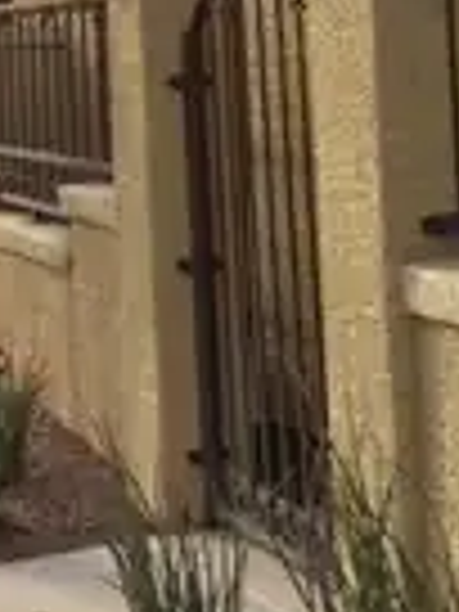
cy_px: -40
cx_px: 58
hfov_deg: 17.2
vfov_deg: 21.9
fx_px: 1503
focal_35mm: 85
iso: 32
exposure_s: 1/1522
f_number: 2.2
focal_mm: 4.15
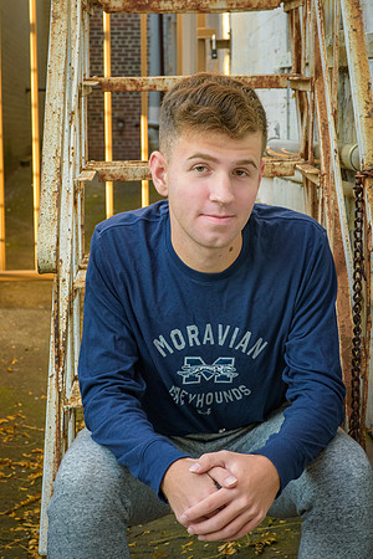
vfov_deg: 23.9
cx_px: 186
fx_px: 1321
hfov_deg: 16.1
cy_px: 280
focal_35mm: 85
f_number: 11
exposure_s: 1/60
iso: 3200
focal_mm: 85
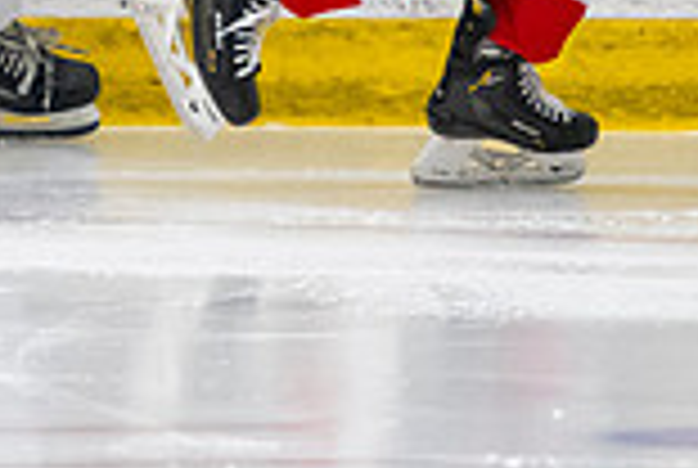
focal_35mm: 942
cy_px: -562
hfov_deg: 2.2
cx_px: -66
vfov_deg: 1.5
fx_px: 18299
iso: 2000
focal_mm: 170
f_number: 3.2
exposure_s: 1/640
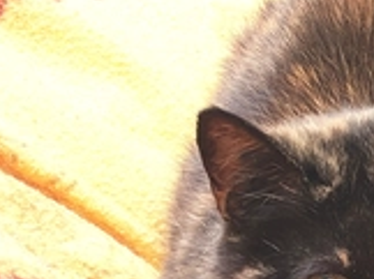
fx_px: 3582
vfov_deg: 4.4
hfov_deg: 5.9
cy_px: 477
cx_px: 480
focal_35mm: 332
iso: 64
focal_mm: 6.12
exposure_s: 1/100
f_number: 1.9
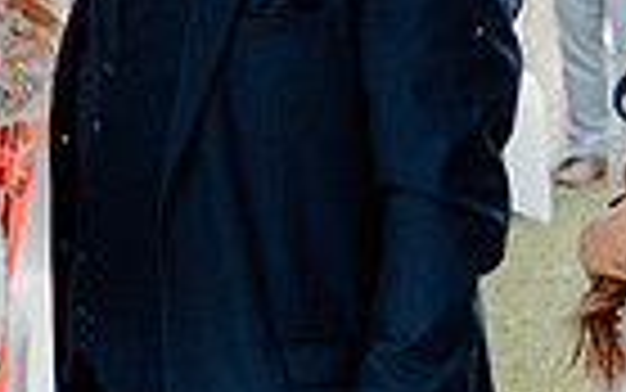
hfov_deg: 12.1
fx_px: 2833
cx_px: -243
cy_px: 137
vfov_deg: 7.9
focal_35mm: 166
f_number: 3.5
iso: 125
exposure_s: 1/200
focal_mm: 39
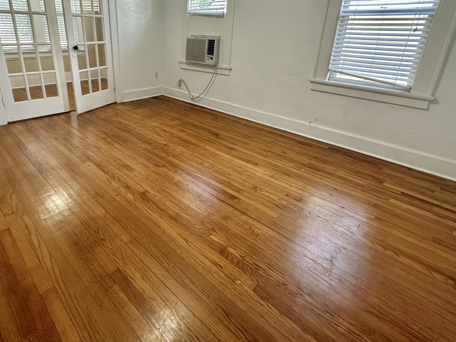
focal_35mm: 20
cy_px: 123
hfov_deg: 81.0
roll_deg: -1.8
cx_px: 189
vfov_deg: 64.8
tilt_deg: -19.9
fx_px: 263
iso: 160
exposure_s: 1/99
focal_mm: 2.22
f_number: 2.2
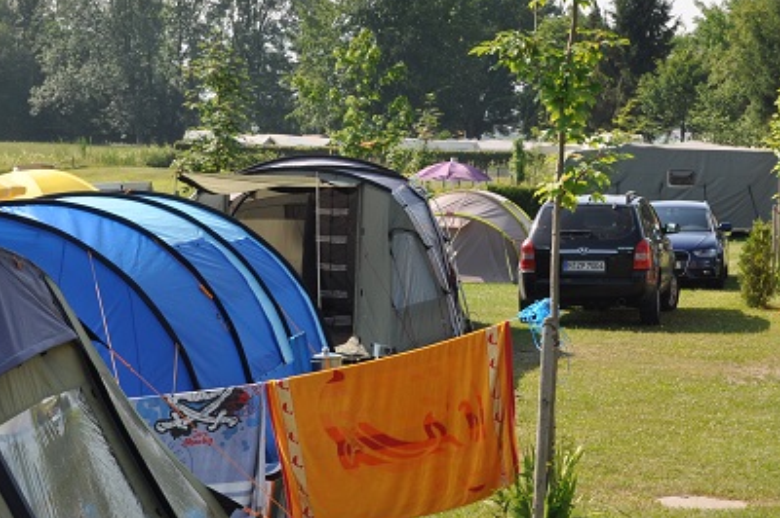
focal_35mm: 96
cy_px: 211
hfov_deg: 21.1
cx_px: 579
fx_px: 2078
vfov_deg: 14.2
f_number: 9
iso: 200
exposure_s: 1/320
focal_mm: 32
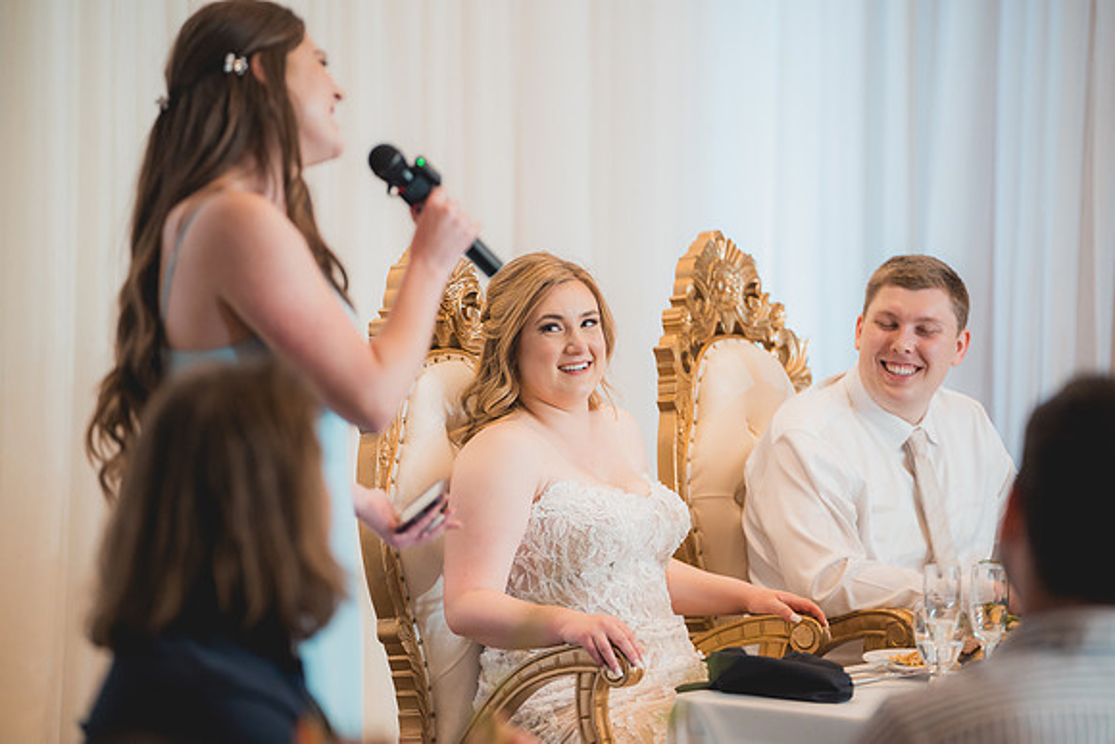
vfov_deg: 8.2
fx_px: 5204
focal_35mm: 168
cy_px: 372
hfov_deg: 12.2
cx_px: 558
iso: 1000
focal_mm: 168
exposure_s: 1/250
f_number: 2.8
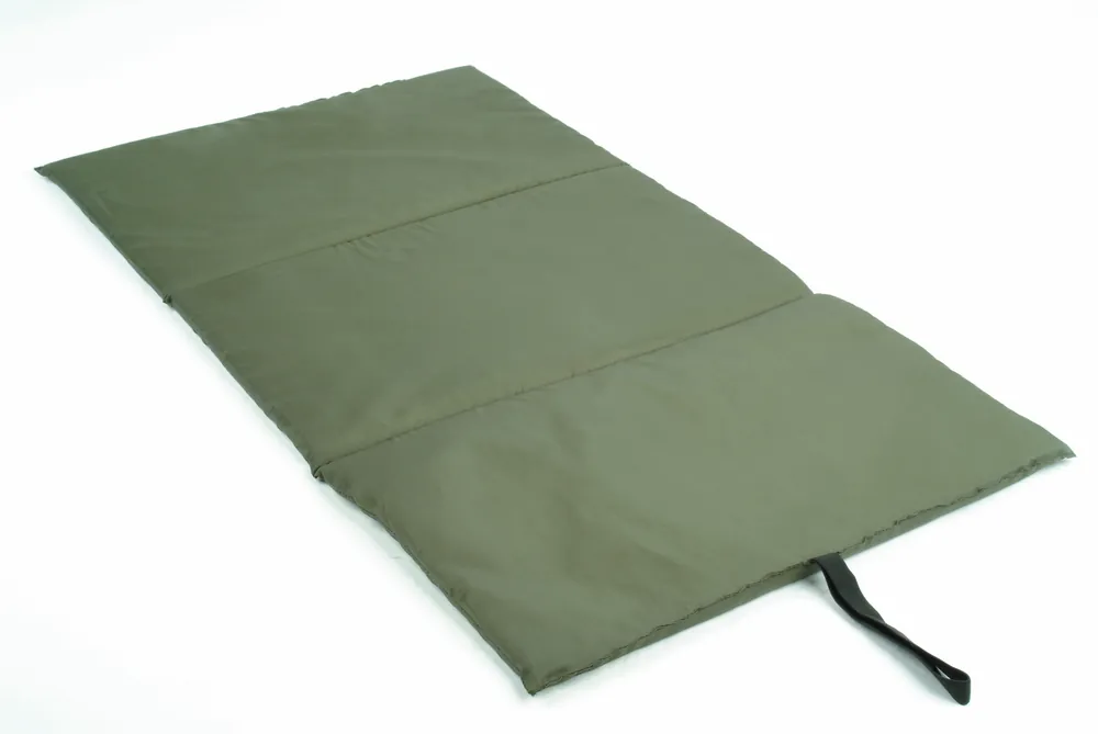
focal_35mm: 64
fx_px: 1969
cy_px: 367
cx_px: 549
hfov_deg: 31.2
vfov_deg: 21.1
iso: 100
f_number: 19
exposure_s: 1/60
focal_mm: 43
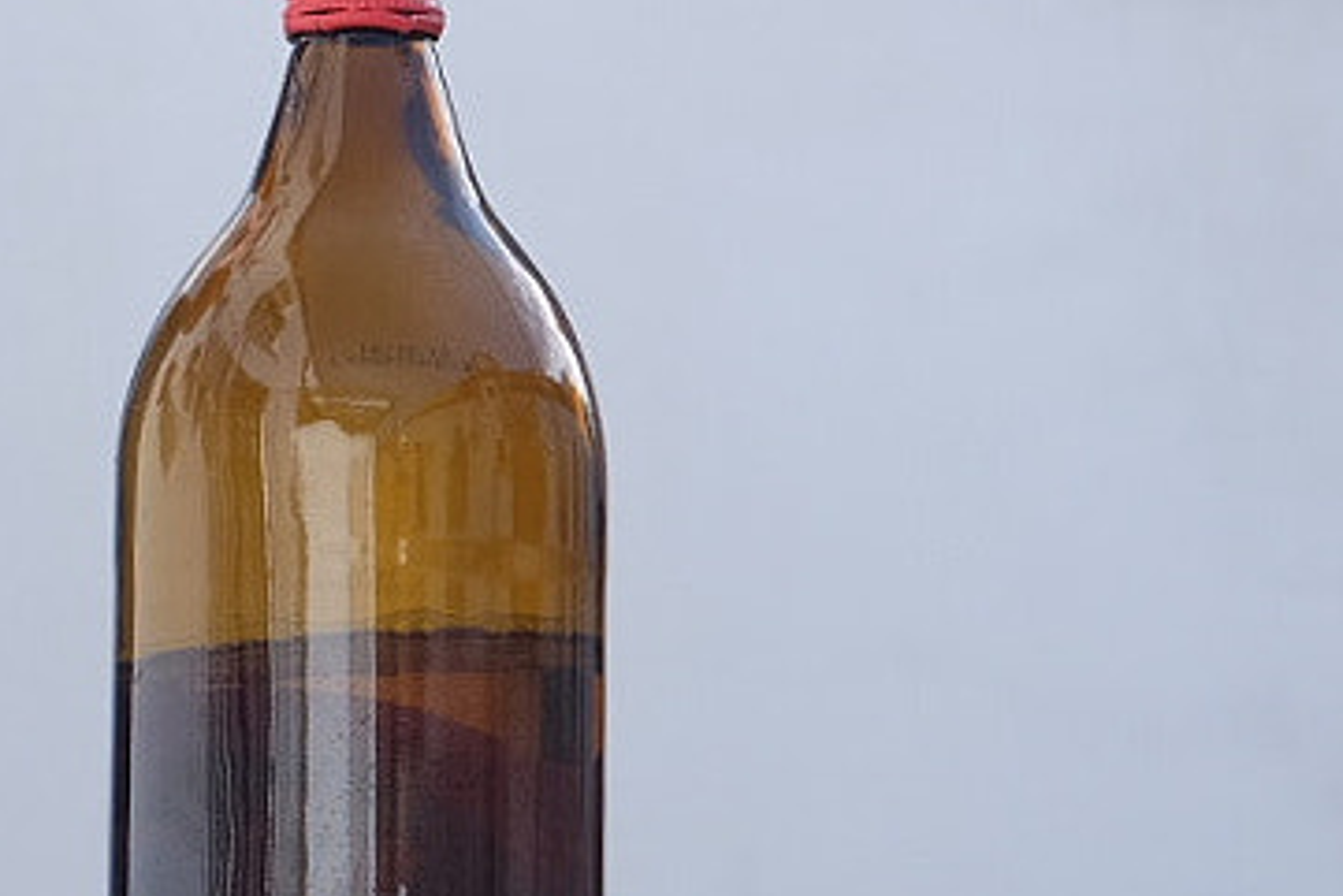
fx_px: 8770
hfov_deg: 8.6
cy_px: -277
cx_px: -647
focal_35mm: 235
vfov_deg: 5.8
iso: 200
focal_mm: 35
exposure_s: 1/420
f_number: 5.6
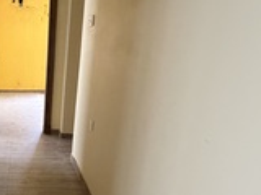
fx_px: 302
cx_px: 1
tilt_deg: -17.2
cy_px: 147
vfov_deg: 35.1
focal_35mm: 40
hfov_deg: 40.9
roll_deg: +0.3
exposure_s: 1/60
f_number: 2.2
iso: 1000
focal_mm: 2.22
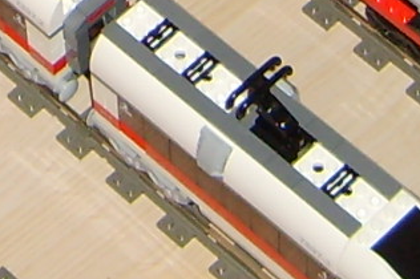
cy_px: -512
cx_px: -86
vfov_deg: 5.0
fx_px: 3053
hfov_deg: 7.8
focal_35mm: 262
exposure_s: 1/45
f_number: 2.8
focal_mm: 5.8
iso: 100
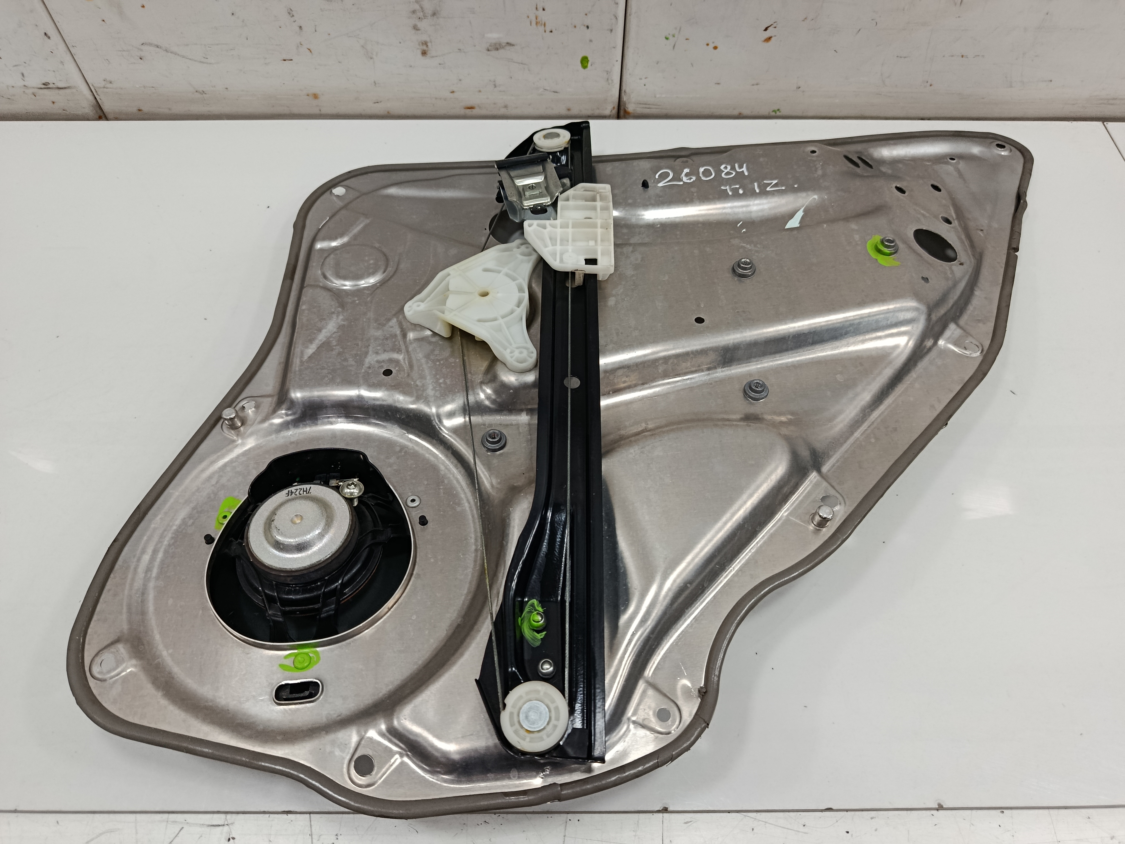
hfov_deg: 71.6
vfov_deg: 56.8
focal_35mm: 24
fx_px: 780
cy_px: 422
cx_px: 562
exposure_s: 1/100
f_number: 1.7
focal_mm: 5.24
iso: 1009
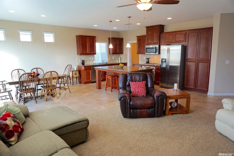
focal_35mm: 24
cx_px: 117
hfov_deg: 73.8
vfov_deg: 53.1
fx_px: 156
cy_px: 78
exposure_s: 1/60
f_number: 4
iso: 320
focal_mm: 16
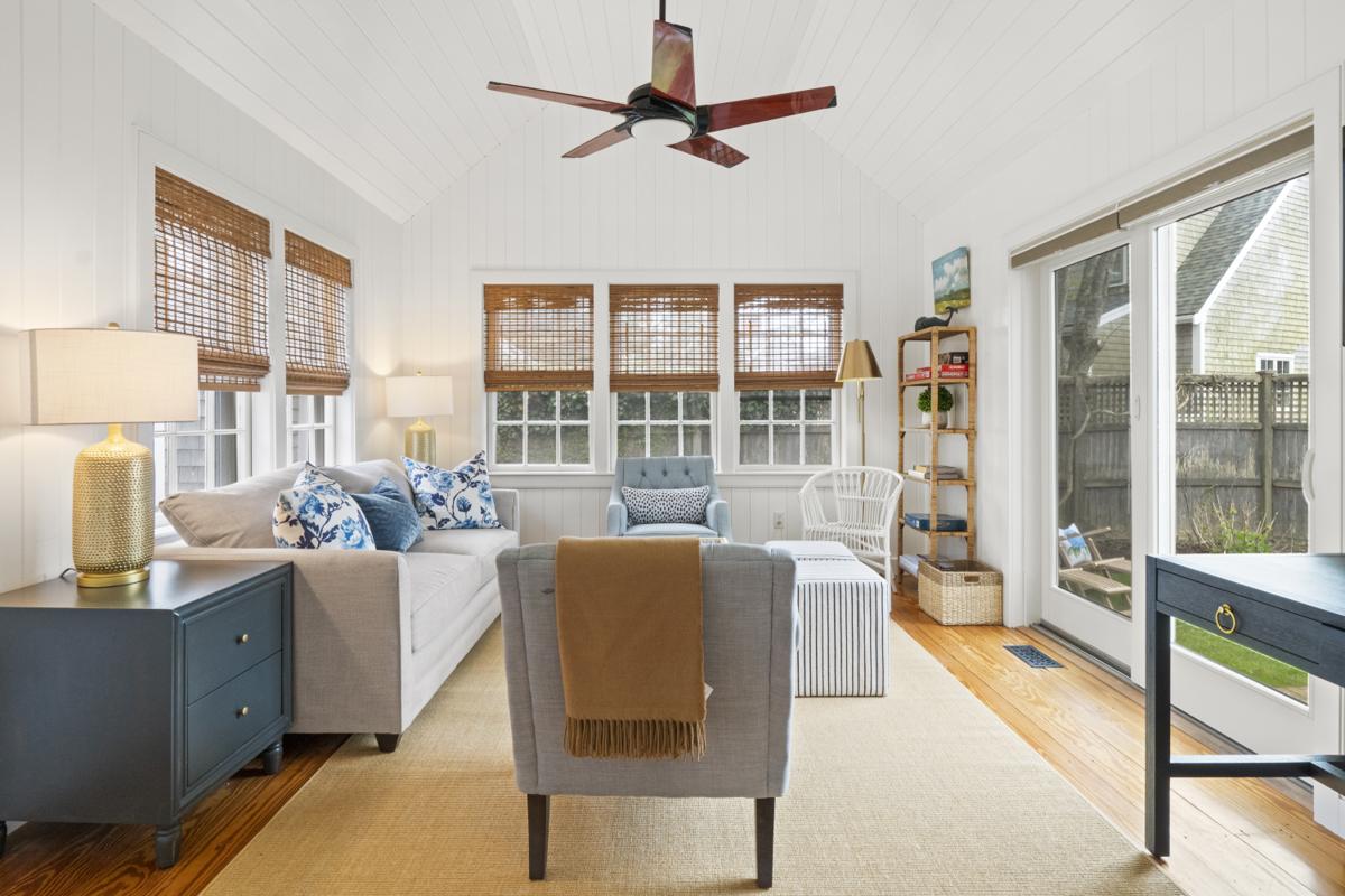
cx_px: 672
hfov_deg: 90.0
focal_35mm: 18
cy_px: 448
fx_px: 672
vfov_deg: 67.4
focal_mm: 12
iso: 1000
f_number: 11
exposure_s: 1/8
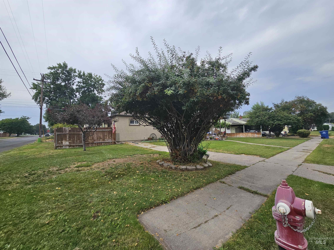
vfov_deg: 89.9
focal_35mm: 13
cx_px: 167
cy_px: 125
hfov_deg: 106.2
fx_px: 125
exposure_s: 1/1286
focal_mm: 2.2
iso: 50
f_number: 2.2
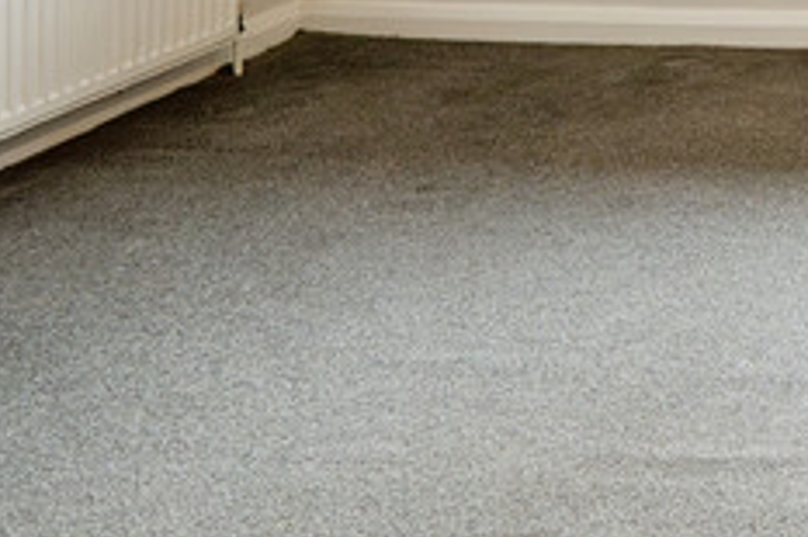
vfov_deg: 16.9
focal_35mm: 66
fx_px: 1480
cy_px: -442
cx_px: 1380
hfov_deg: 21.9
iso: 1250
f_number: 9
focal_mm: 10
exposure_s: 1/10
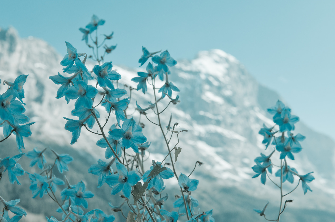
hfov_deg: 42.4
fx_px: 432
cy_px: 111
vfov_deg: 28.9
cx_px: 168
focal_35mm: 46
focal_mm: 31
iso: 100
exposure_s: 1/180
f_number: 6.3
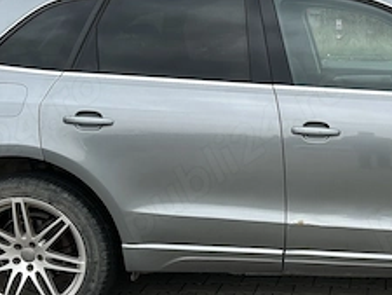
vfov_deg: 22.9
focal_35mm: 64
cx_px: 355
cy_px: 175
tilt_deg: -12.5
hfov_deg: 29.0
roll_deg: +0.5
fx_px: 725
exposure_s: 1/927
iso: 80
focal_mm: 6.86
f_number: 1.78
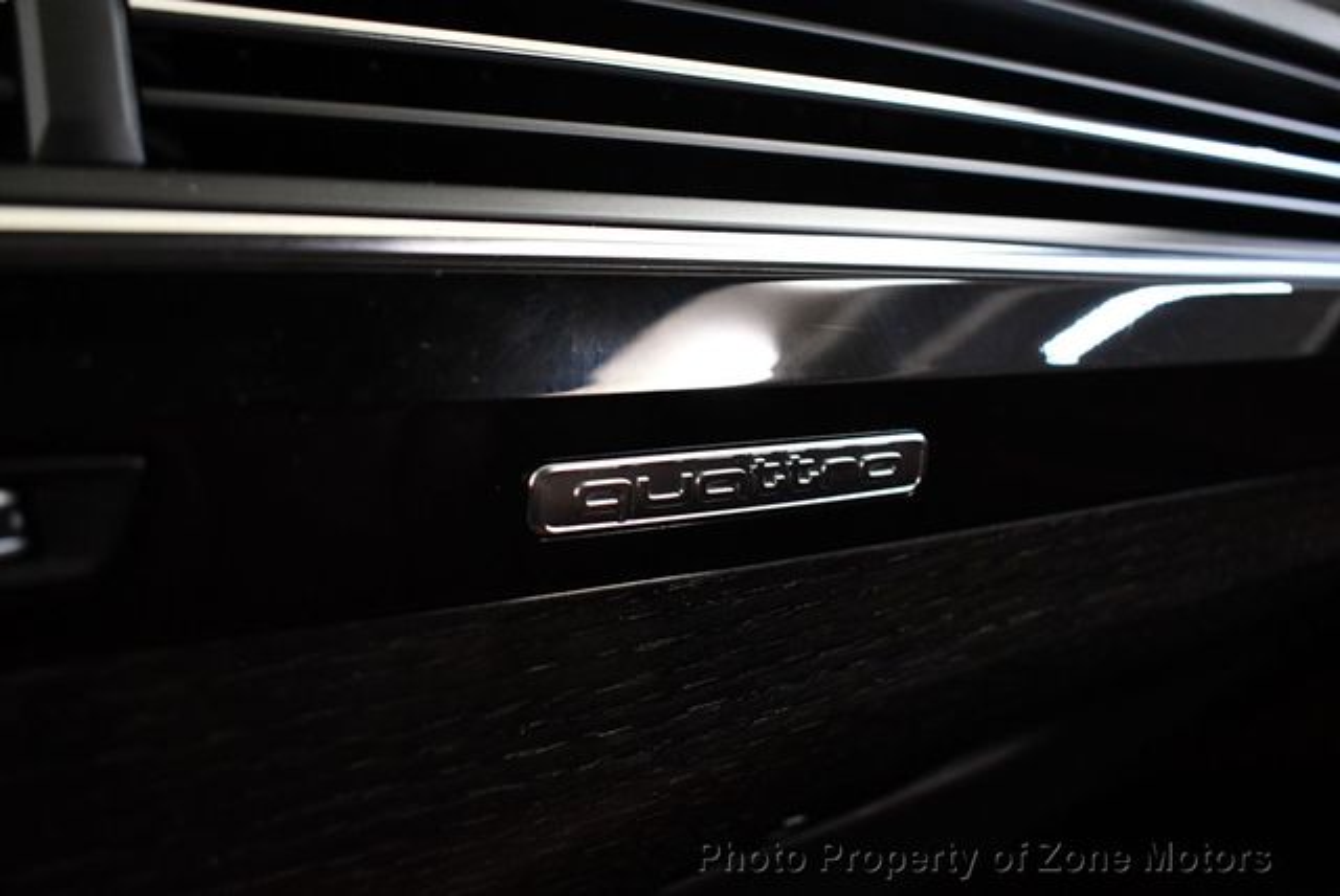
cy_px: 448
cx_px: 670
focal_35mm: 36
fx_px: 1341
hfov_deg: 53.1
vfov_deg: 36.9
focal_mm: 18
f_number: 3.5
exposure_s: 1/125
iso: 2500
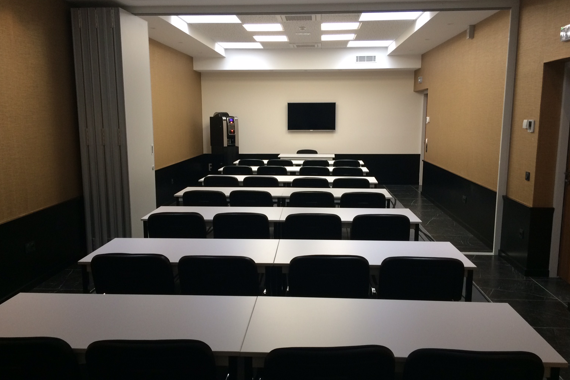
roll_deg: -0.5
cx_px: 281
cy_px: 199
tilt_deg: -8.3
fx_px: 507
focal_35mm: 32
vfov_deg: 41.1
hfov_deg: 58.7
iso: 80
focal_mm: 4.15
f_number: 2.2
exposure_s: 1/33
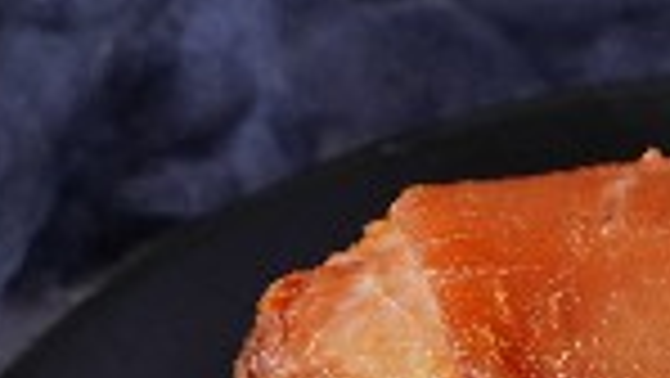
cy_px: 774
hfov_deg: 5.3
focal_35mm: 406
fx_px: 7217
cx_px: 832
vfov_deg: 3.0
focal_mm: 60
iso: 100
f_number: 6.3
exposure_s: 1/125
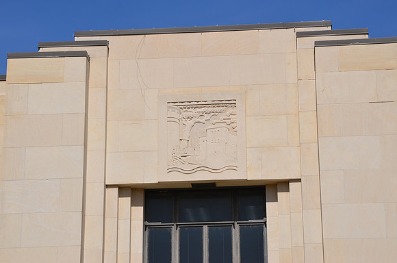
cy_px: 132
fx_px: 1155
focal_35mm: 105
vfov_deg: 13.0
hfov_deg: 19.5
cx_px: 198
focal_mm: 70
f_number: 10
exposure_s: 1/400
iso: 100
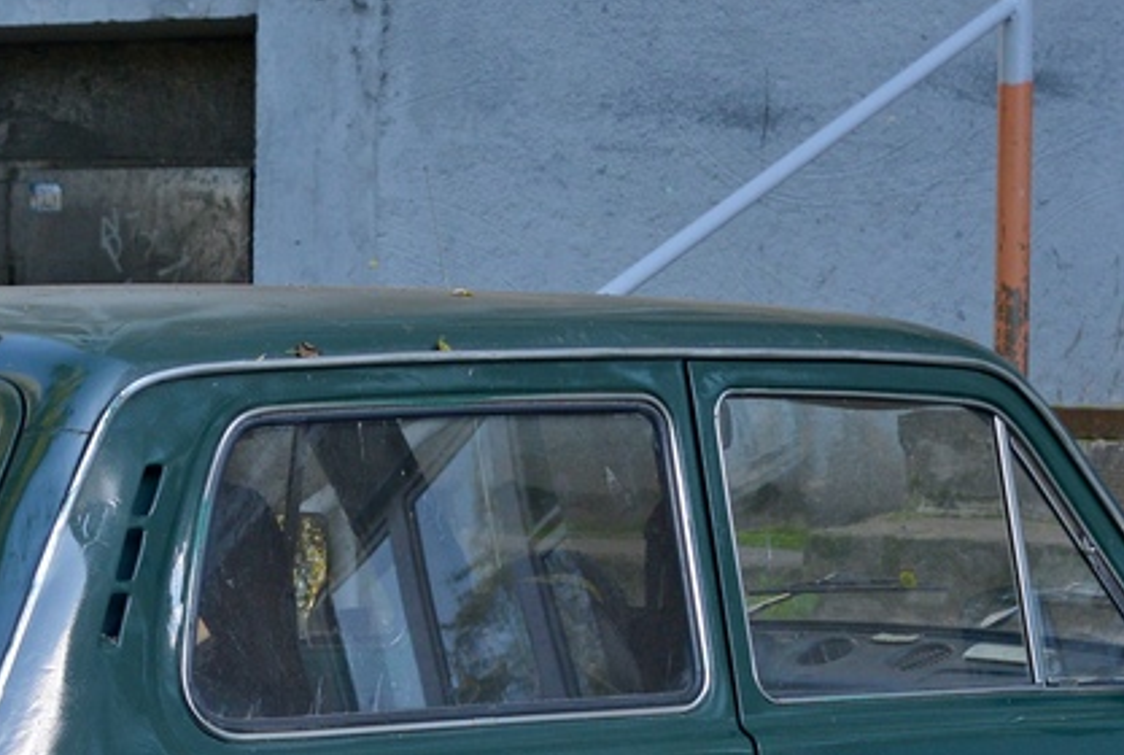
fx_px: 5257
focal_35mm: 168
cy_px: 658
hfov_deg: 12.2
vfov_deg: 8.2
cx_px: 296
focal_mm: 50
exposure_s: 1/200
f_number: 5.6
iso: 640
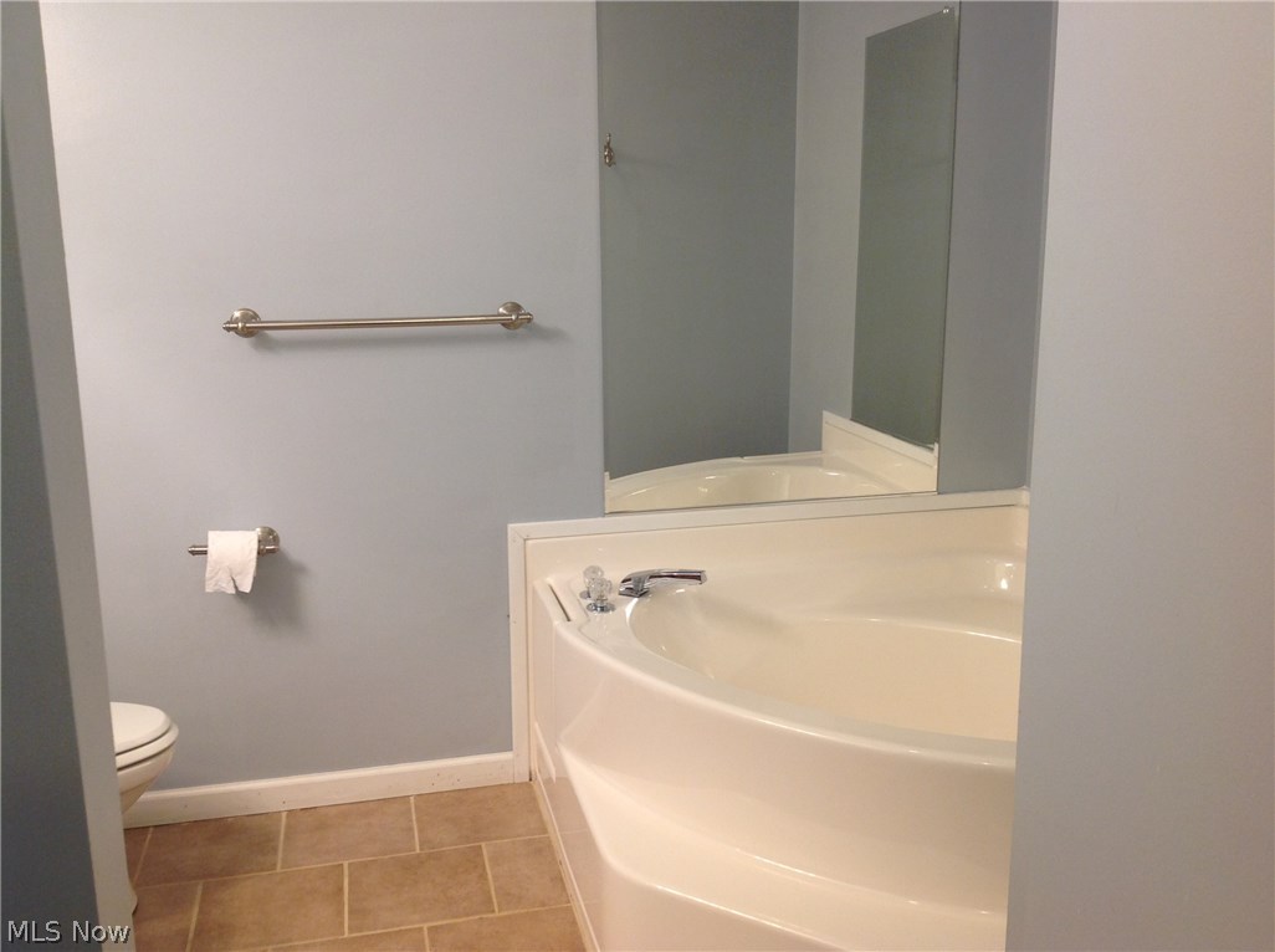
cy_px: 476
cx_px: 638
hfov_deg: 52.7
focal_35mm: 35
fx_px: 1287
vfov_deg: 40.6
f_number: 2.4
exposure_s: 1/40
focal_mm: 4.28
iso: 50
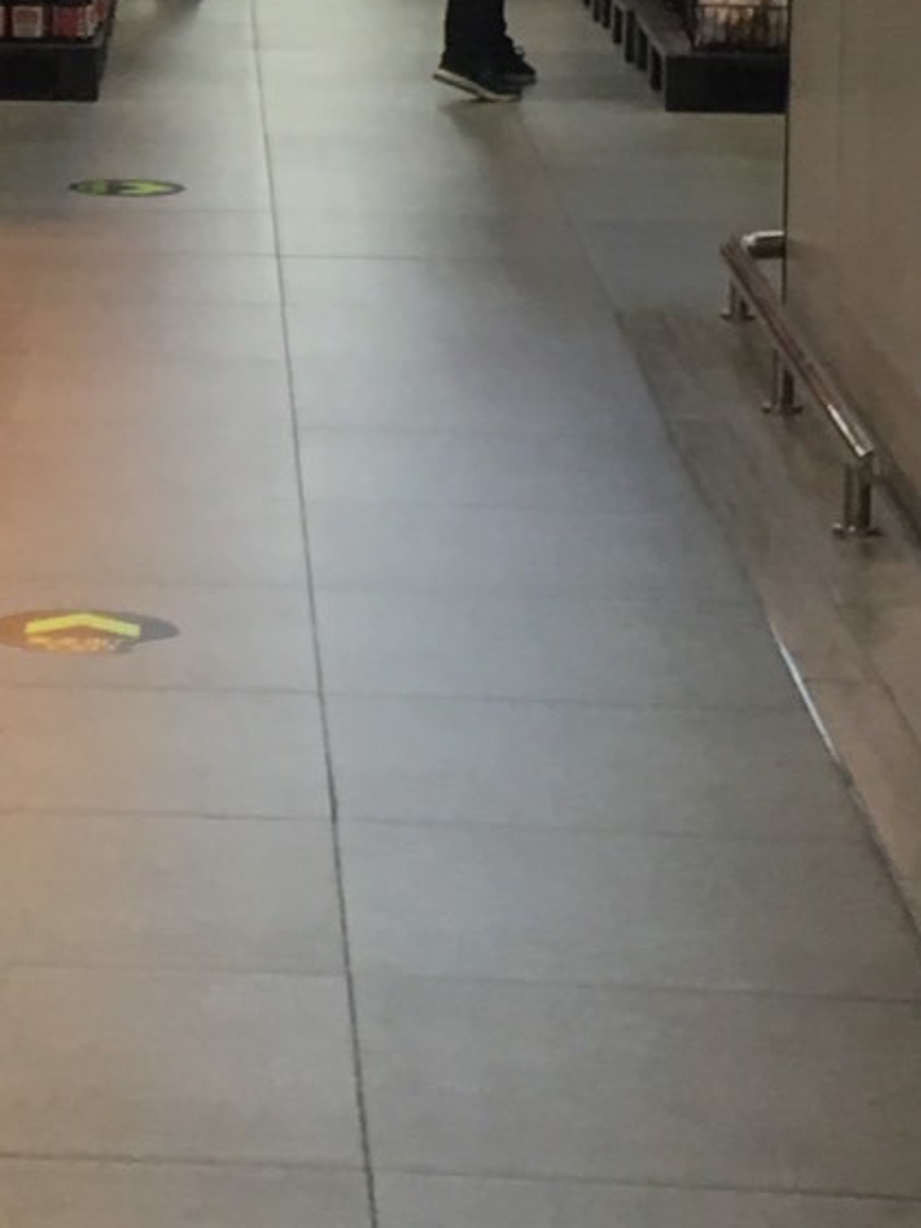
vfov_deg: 13.7
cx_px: -350
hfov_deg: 10.3
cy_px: -127
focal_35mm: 141
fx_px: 5000
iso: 32
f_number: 2.2
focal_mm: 4.15
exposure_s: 1/33
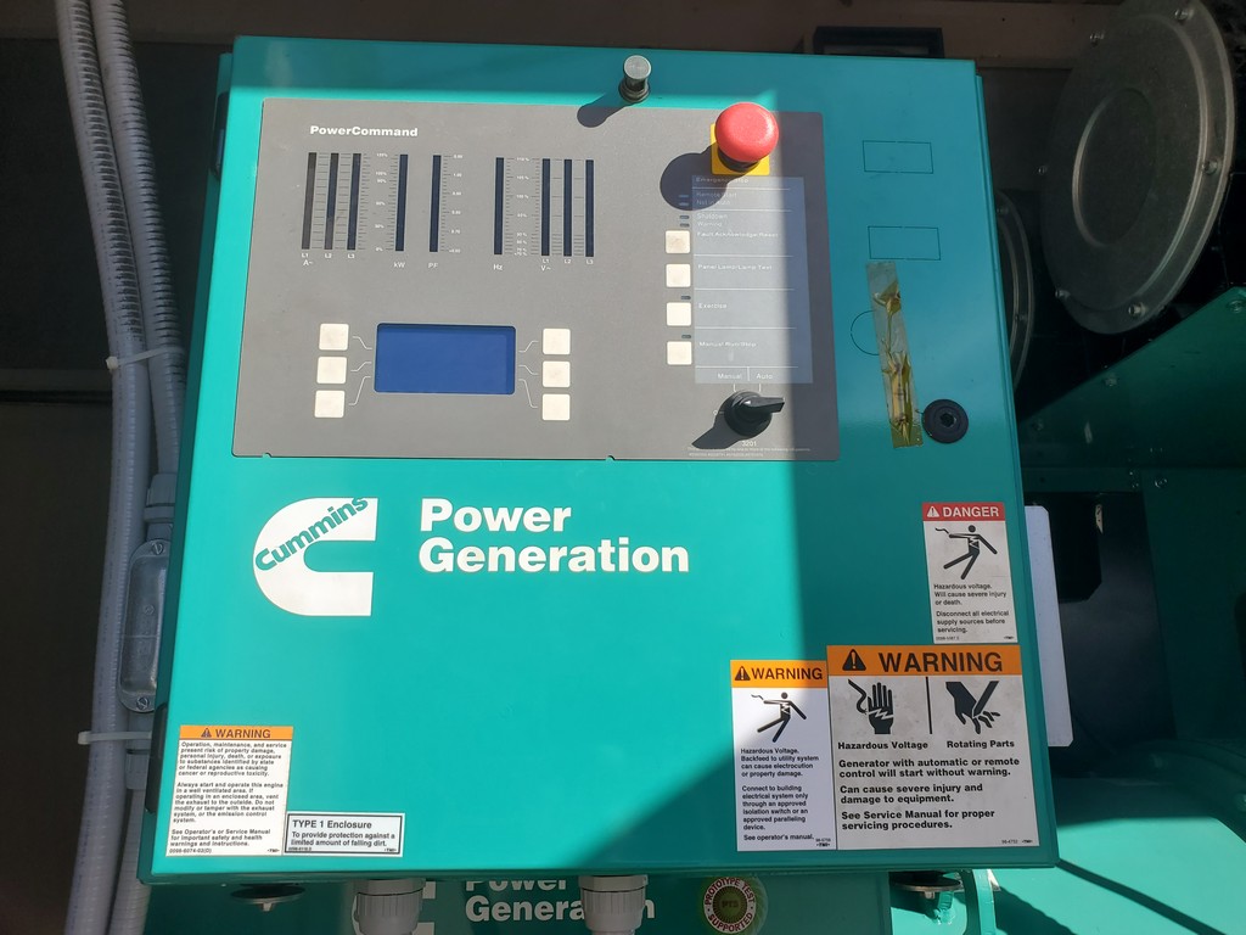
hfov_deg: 67.3
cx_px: 623
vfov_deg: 53.1
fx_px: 936
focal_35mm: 26
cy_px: 468
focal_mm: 4.3
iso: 50
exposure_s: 1/1069
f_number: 2.4
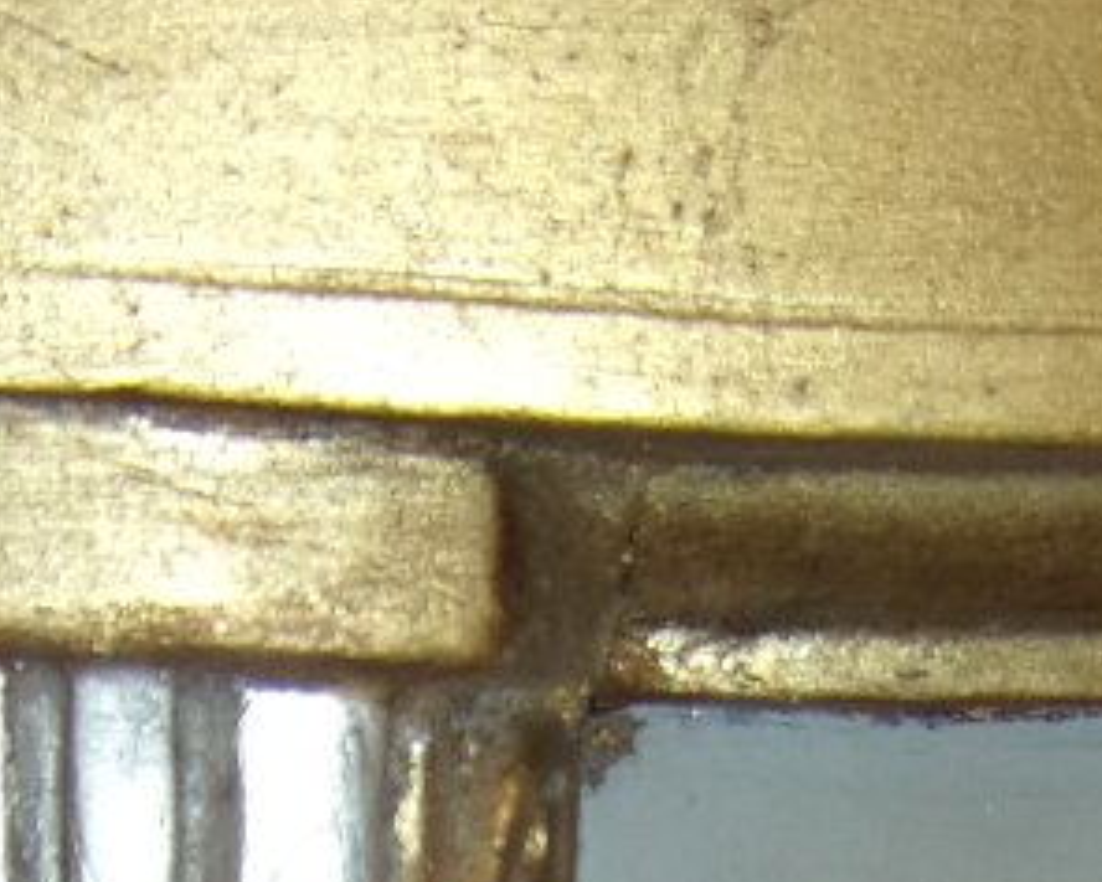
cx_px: 659
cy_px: 1682
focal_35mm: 99
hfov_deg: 19.3
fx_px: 3230
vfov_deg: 13.6
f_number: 3.5
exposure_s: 1/34
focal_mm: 4.5
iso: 80
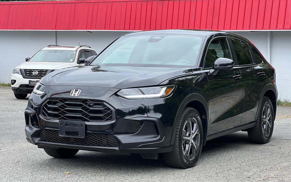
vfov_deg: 15.9
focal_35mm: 82
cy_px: 91
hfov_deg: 25.2
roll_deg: +0.9
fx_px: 650
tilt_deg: -5.2
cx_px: 146
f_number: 2.8
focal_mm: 9
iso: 25
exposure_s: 1/239
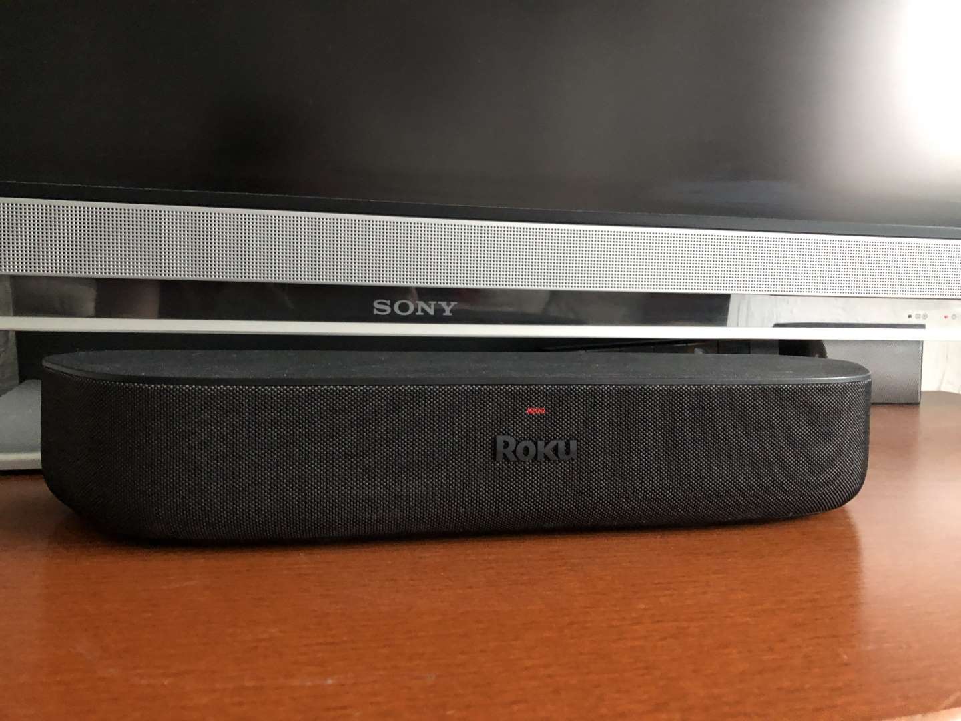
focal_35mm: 28
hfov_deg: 63.4
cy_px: 360
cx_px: 480
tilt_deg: -5.7
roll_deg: -1.6
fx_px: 777
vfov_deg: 49.7
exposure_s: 1/4
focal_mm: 4
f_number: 1.8
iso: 100
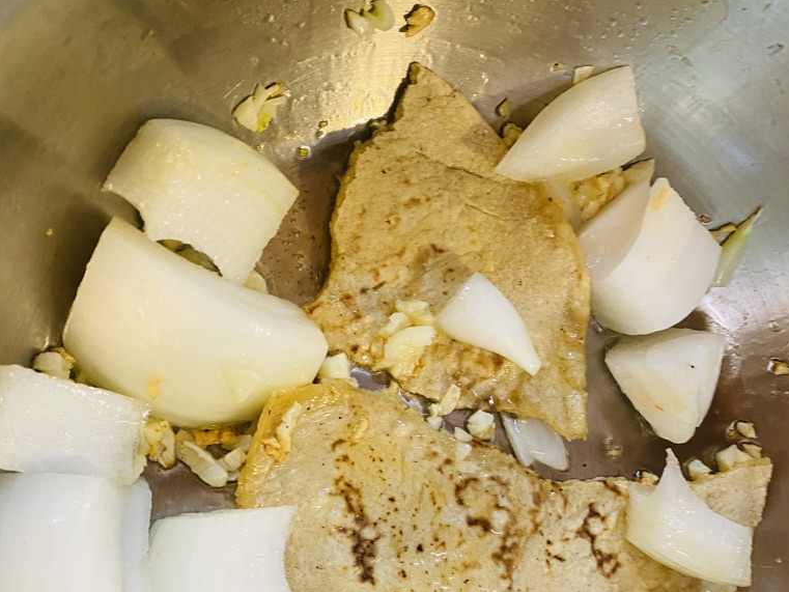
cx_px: 397
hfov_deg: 52.6
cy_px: 478
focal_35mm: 35
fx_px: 798
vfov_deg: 39.1
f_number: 1.8
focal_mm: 4.25
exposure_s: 1/40
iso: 320
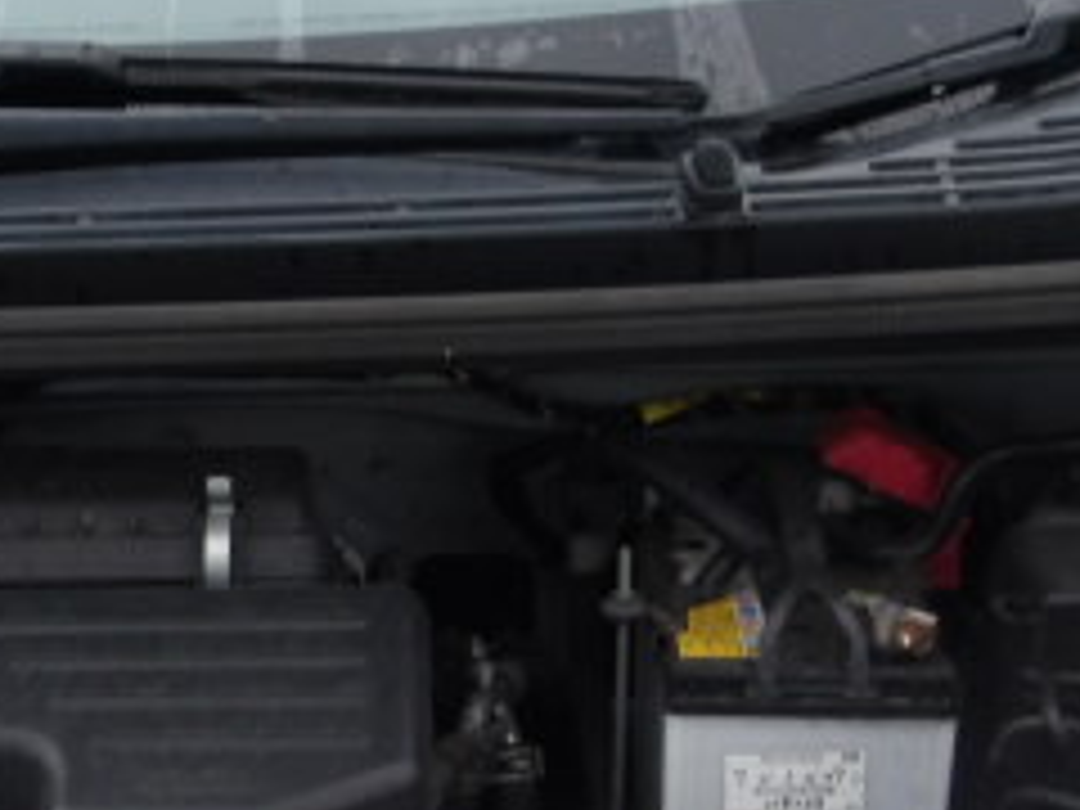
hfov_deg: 26.2
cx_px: 112
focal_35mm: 72
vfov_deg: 20.4
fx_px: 2246
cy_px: 554
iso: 317
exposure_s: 1/60
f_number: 10.4
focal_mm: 4.9
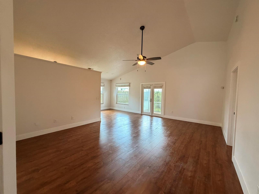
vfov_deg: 85.7
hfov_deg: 102.1
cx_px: 130
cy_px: 97
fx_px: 105
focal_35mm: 14
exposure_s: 1/60
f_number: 2.2
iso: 320
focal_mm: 2.22
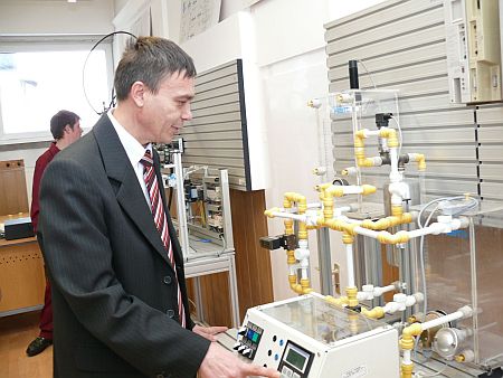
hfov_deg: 52.6
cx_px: 252
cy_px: 189
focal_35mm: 35
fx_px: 509
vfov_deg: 40.7
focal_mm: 7.4
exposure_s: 1/30
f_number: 2.8
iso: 100
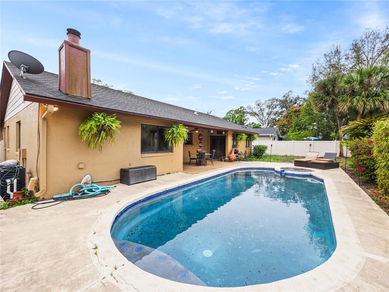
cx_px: 194
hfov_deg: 102.1
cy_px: 146
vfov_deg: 85.7
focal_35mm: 14
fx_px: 157
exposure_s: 1/160
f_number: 5
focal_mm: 7
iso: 200
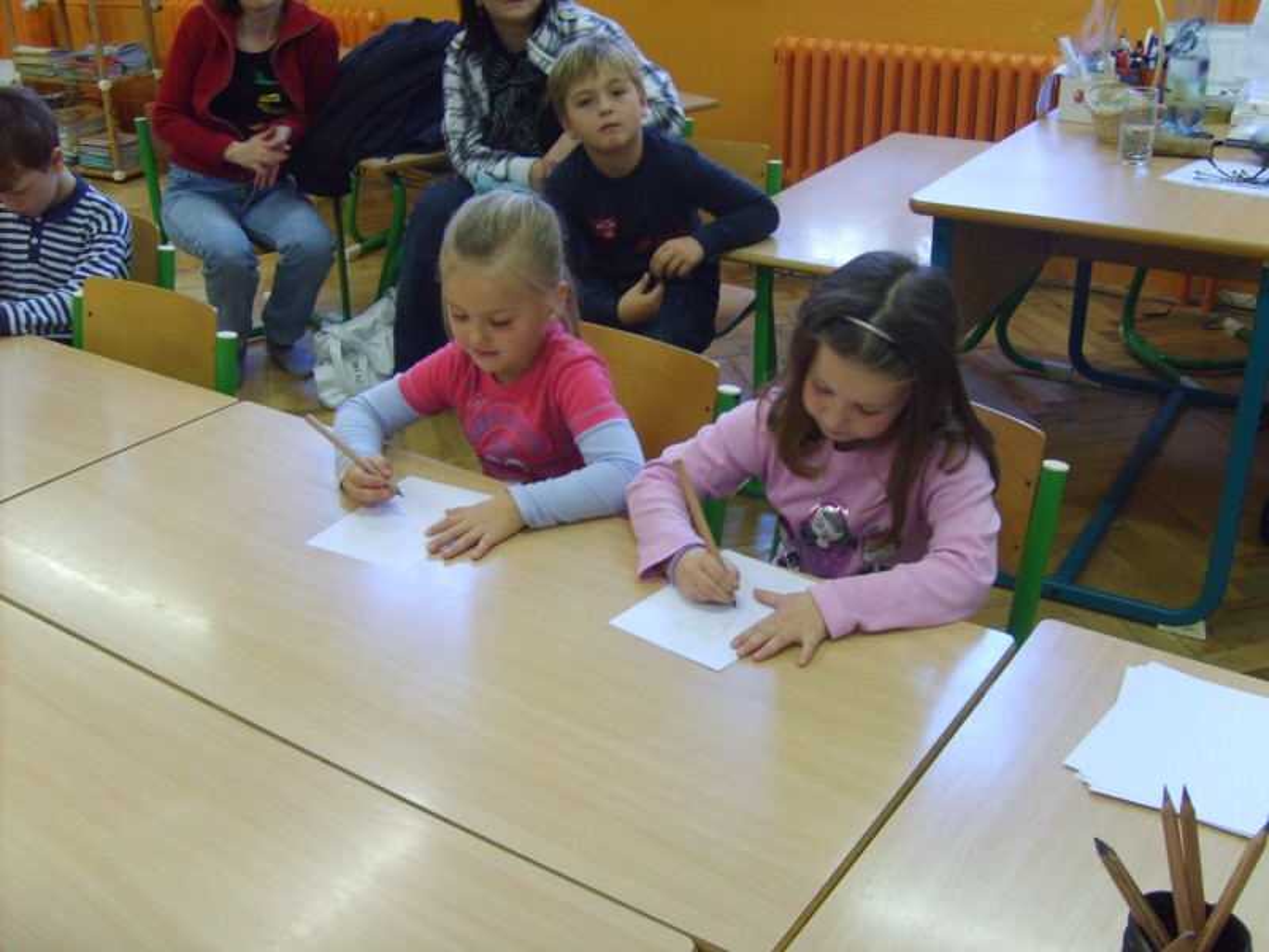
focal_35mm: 35
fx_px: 1283
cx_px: 634
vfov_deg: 40.7
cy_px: 476
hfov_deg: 52.6
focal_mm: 5.8
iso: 120
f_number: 2.8
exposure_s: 1/30
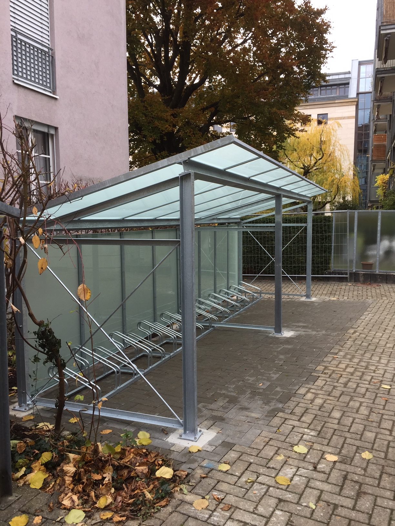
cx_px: 198
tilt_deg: -5.4
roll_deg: +1.1
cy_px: 263
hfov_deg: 48.2
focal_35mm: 29
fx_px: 441
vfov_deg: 61.7
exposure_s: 1/100
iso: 32
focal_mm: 4.15
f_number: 2.2
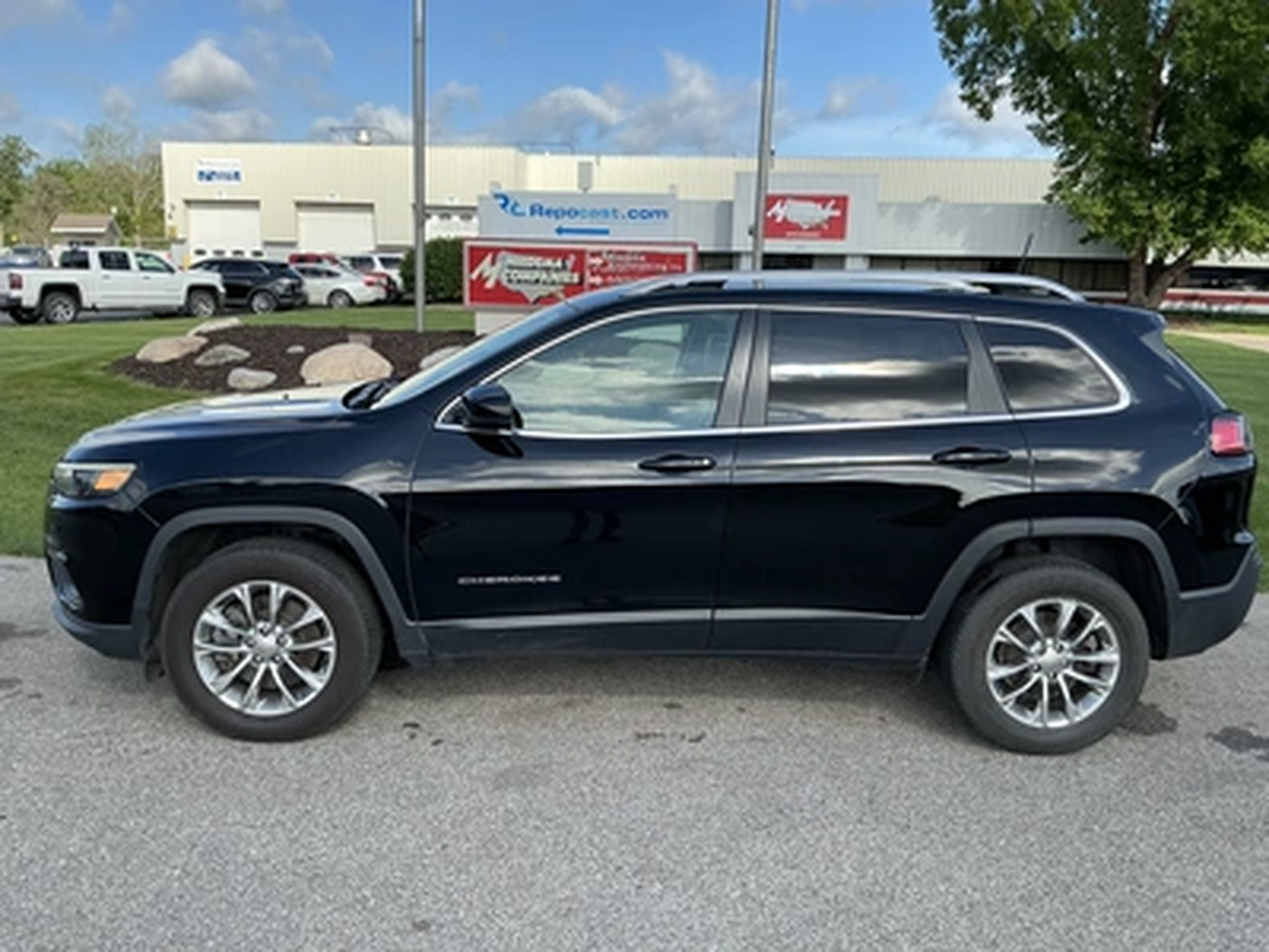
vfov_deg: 49.7
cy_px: 476
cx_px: 634
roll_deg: -2.5
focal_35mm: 28
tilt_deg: -10.8
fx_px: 1026
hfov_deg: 63.4
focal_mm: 3
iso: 25
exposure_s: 1/1055
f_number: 1.8
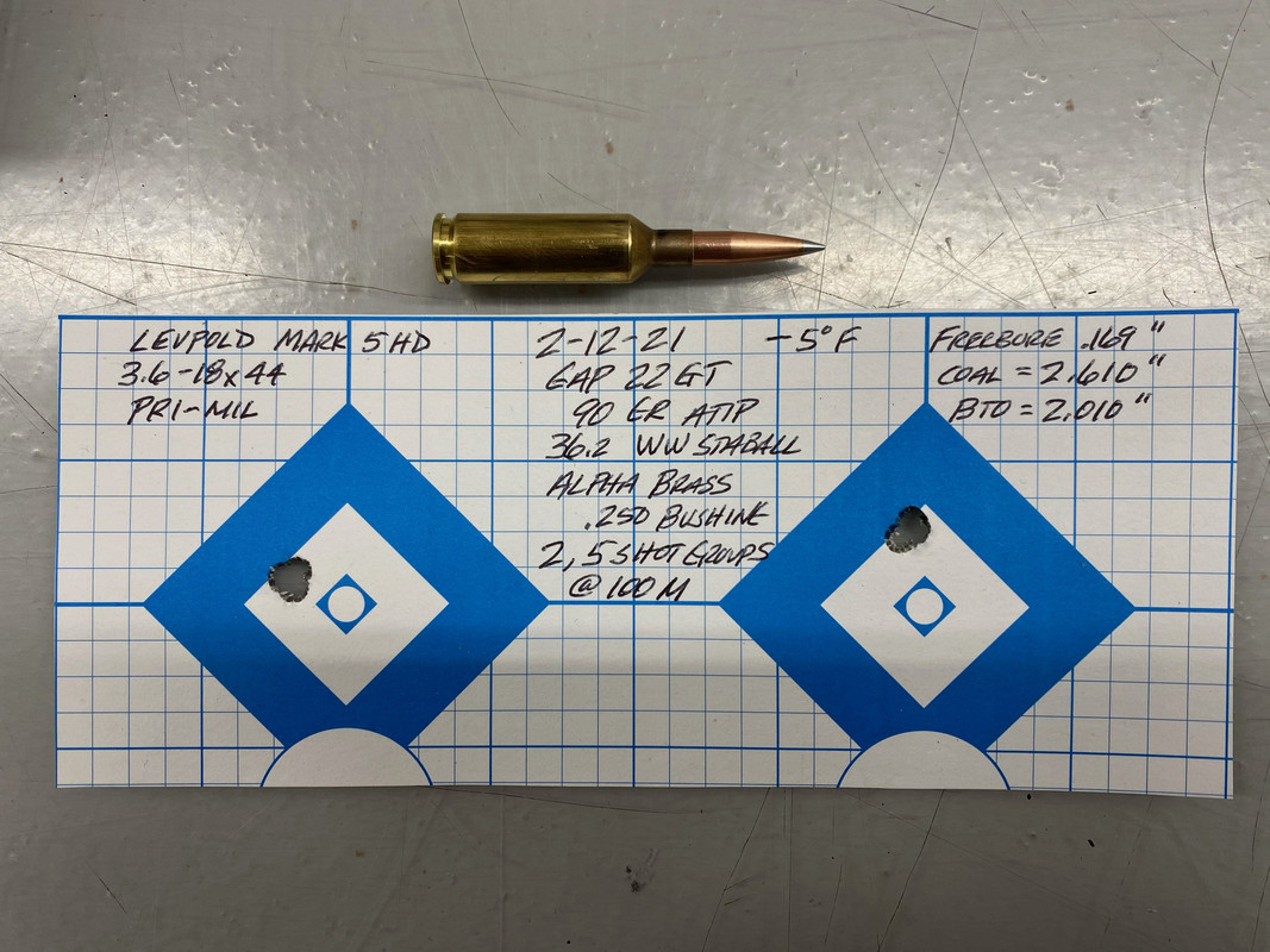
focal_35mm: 26
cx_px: 635
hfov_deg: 67.3
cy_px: 476
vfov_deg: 53.1
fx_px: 954
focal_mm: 4.25
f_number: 1.8
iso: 50
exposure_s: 1/62
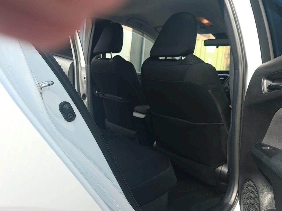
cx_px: 141
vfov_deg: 58.9
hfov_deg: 73.9
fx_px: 187
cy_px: 106
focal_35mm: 23
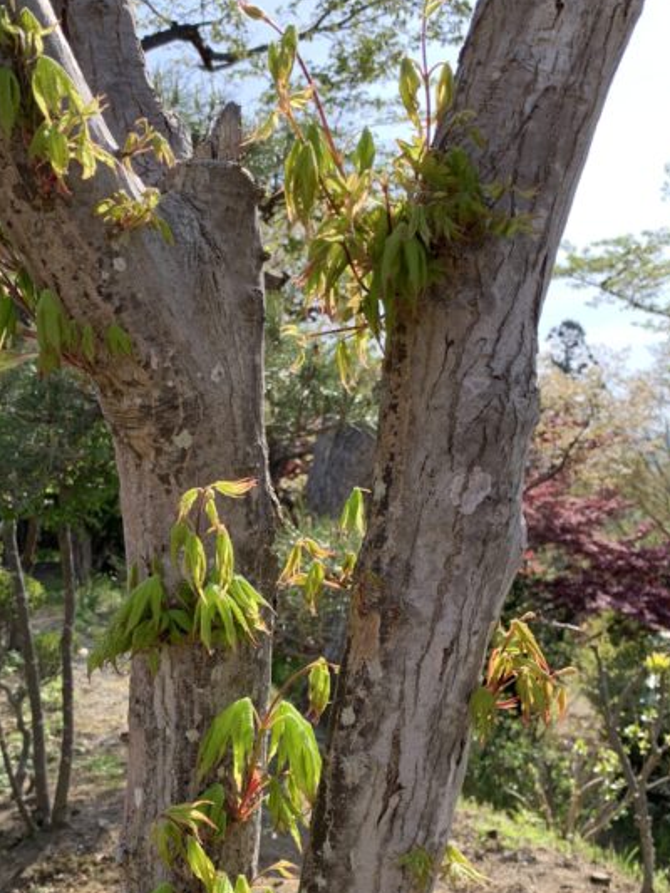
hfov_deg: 36.5
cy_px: 622
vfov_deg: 46.8
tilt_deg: -7.2
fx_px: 1006
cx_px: 231
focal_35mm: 39
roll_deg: +1.9
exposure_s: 1/696
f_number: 1.8
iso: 25
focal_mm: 4.25
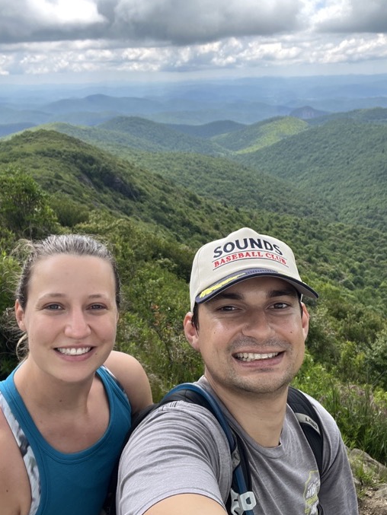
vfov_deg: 58.3
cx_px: 194
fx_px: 462
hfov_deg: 45.5
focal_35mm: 31
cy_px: 253
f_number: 2.2
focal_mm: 2.71
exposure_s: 1/203
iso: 32
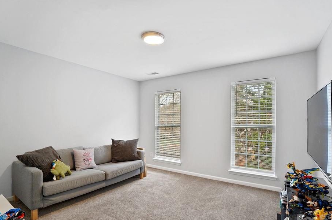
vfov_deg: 70.1
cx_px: 170
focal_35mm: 17
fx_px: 157
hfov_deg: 93.3
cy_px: 124
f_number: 4
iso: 400
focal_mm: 10
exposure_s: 1/30
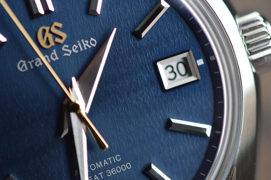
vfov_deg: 22.6
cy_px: 90
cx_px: 136
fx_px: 451
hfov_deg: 33.4
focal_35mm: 60
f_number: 4.5
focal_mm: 40
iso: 400
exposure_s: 1/80
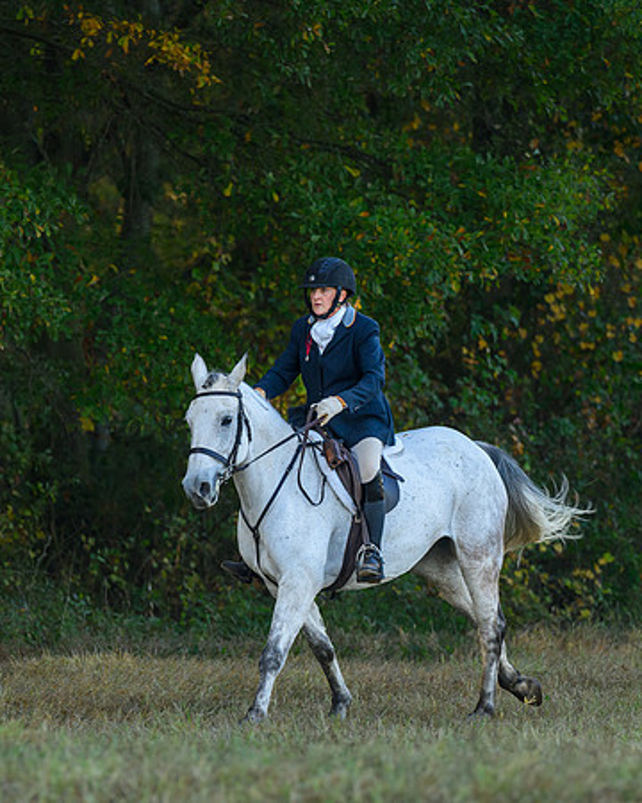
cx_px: 355
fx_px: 7988
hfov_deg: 4.6
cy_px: 448
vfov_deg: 5.8
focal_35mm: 336
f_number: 4
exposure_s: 1/400
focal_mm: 200
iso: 1000
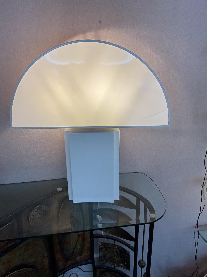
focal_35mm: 29
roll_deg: +1.5
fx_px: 231
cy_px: 138
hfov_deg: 48.2
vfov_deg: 61.7
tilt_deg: -19.5
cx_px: 104
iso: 16
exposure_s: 1/215
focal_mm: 3
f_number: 1.8
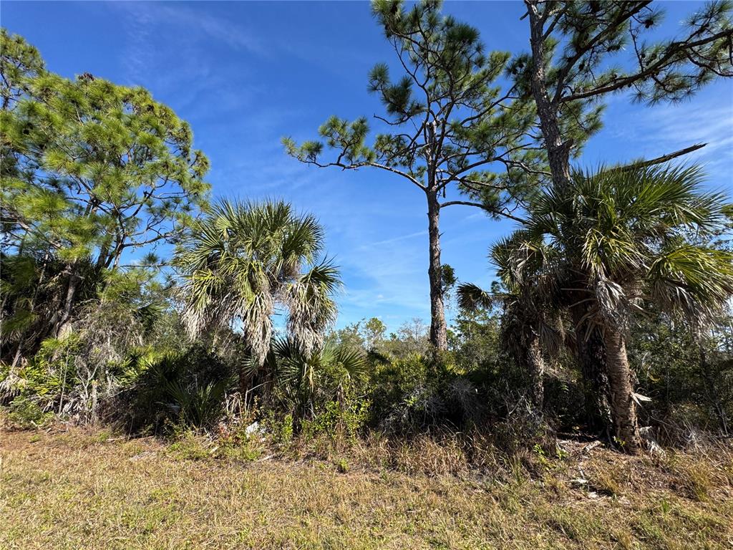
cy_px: 275
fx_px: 296
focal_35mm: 14
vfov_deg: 85.7
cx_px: 366
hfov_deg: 102.1
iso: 50
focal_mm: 2.22
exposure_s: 1/1567
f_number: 2.2
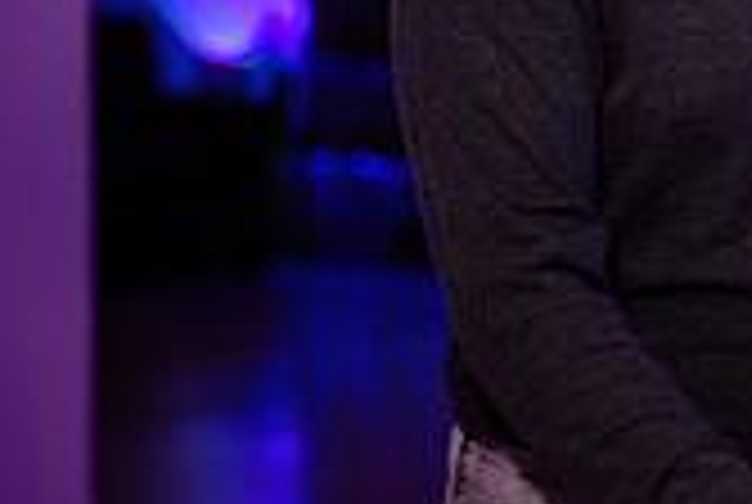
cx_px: 1117
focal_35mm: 149
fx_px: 3118
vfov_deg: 9.2
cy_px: 151
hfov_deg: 13.0
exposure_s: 1/200
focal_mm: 43
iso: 1600
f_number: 2
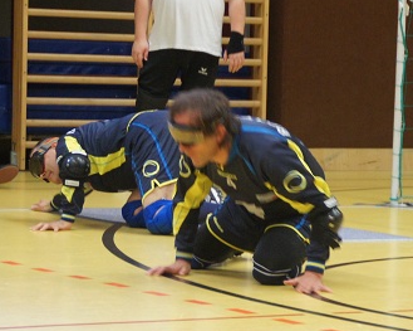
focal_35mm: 205
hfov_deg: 9.4
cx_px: 353
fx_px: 2505
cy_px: 167
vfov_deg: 7.5
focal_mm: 60
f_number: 5
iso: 1600
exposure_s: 1/40
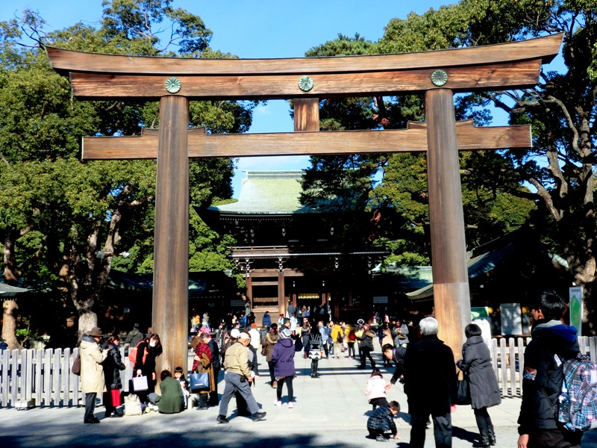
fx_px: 759
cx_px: 298
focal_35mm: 44
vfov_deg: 32.9
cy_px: 224
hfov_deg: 42.9
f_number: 3.4
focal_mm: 7.9
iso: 100
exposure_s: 1/800
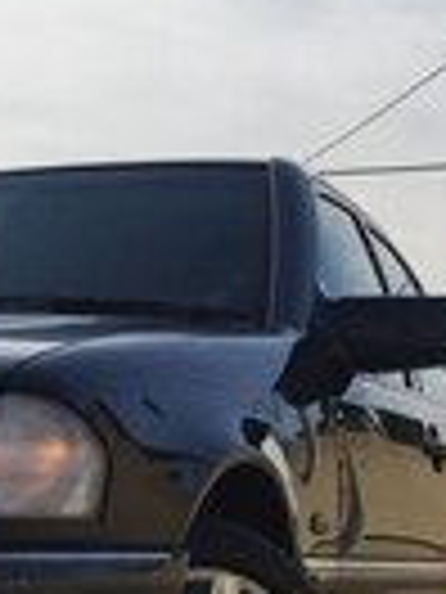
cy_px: 837
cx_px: -234
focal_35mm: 109
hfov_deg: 12.8
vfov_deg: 16.7
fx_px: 1873
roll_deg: -1.7
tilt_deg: -5.2
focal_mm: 4.15
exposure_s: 1/1236
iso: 32
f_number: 2.2
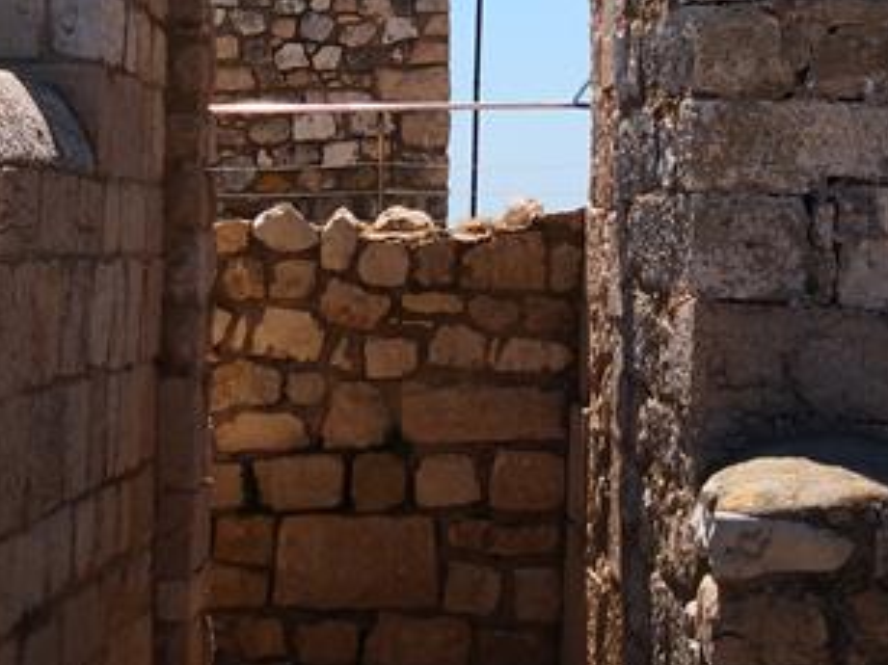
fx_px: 2308
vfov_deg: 15.7
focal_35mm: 90
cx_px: 356
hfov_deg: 21.7
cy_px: -147
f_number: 1.6
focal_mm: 3.95
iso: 50
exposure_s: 1/2584
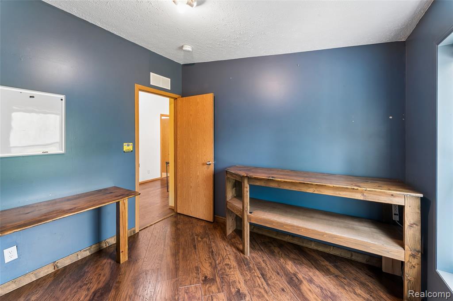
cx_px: 226
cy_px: 150
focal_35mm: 14
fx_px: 176
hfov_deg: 104.3
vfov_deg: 81.2
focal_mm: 14
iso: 400
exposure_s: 2.5
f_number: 13
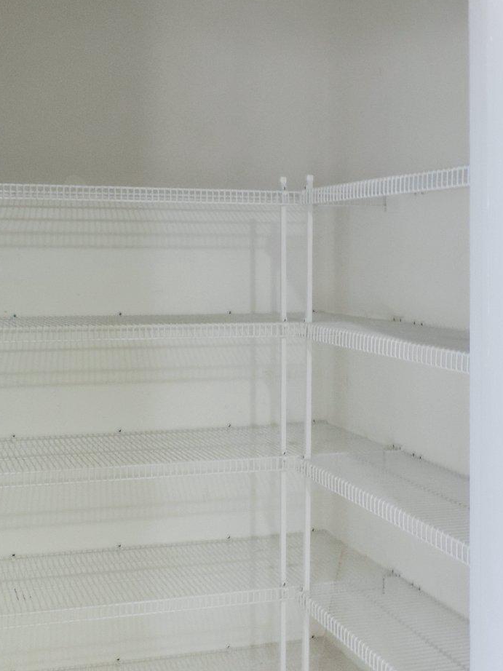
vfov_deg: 46.5
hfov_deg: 35.8
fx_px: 775
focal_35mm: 40
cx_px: 306
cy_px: 403
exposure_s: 1/30
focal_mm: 4.3
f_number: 3
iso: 250
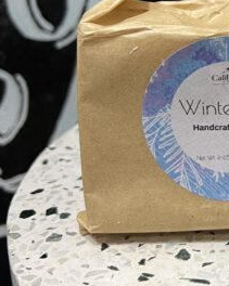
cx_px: 315
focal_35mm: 77
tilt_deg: -13.5
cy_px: 25
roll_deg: -1.7
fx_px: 653
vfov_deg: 24.0
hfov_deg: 18.3
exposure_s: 1/60
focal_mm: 5.7
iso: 160
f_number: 1.5
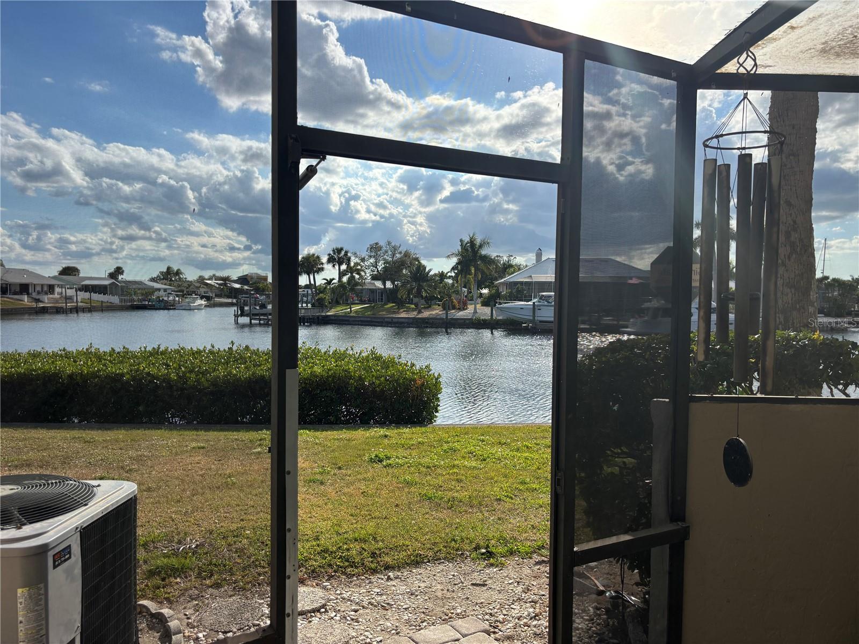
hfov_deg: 67.3
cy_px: 322
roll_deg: -0.2
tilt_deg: -2.3
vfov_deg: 53.1
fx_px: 645
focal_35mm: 26
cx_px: 430
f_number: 1.6
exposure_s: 1/4854
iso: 50
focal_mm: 5.96
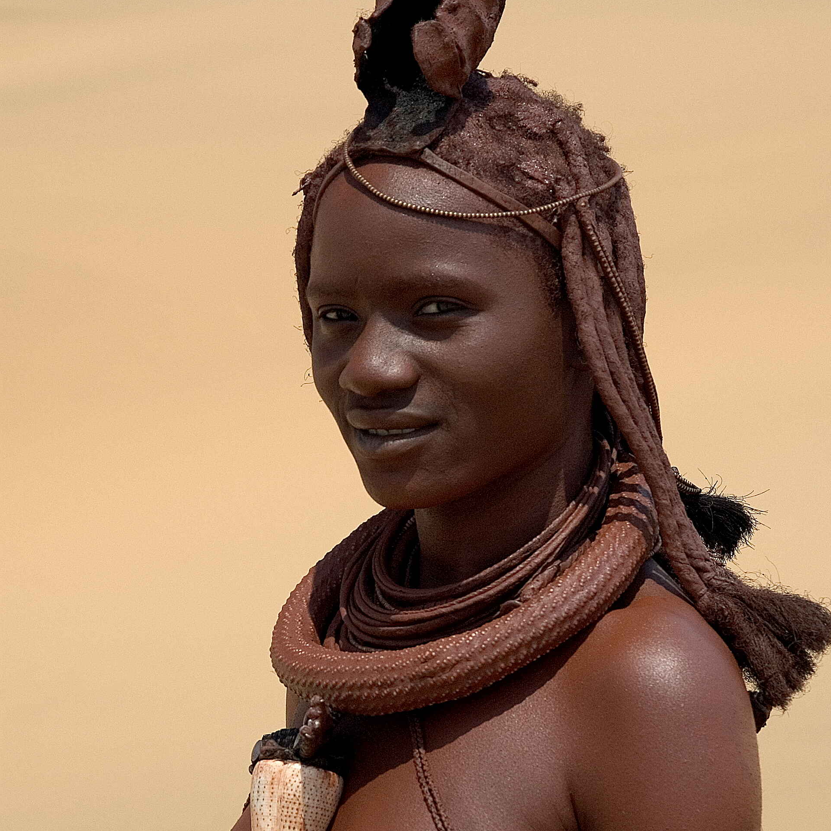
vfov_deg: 11.6
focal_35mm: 150
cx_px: 416
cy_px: 487
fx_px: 4074
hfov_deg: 11.6
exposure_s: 1/250
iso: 200
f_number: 8
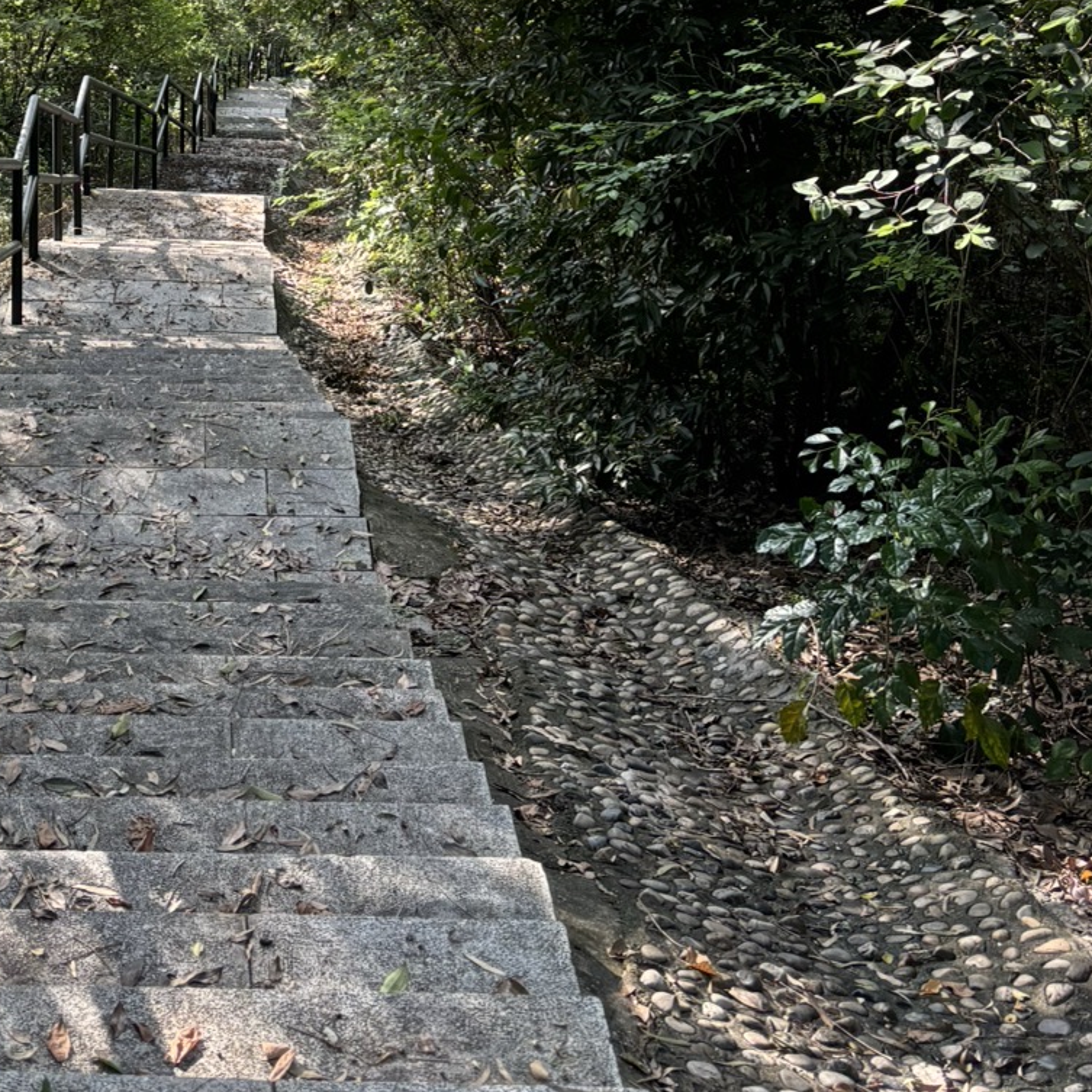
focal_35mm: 61
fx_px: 2177
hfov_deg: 27.5
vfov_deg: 24.7
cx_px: 184
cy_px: -303
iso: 40
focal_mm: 5.96
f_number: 1.6
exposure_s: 1/146
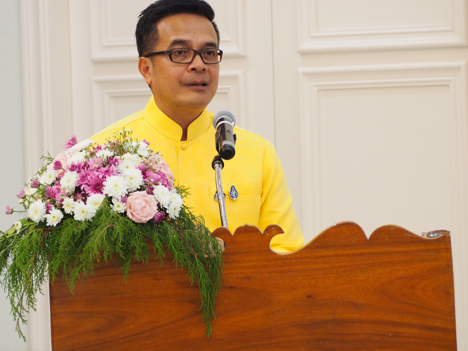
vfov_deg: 7.2
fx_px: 2785
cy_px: 155
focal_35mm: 206
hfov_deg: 9.6
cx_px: 235
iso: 1600
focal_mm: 92
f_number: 4.9
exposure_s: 1/50
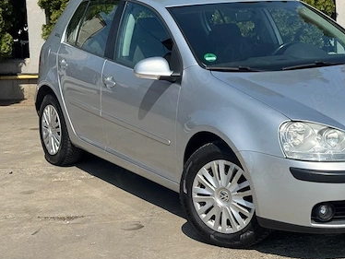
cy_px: 66
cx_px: 261
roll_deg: +1.3
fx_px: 768
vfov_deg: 19.0
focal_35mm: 77
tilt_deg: -4.2
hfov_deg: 25.0
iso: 64
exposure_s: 1/5376
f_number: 1.78
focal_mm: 6.76
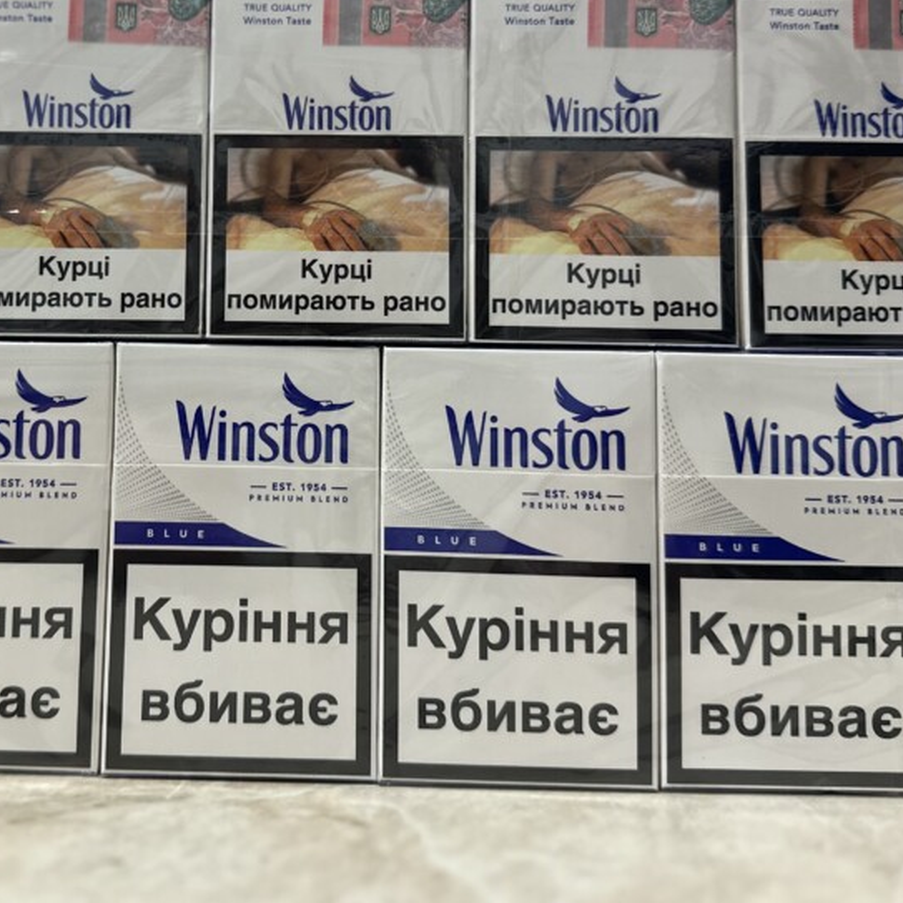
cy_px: 291
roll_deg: -0.3
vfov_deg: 41.3
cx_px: 273
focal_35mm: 40
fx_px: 1181
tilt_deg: +6.4
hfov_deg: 41.1
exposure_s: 1/121
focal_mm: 6.86
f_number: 1.78
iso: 200
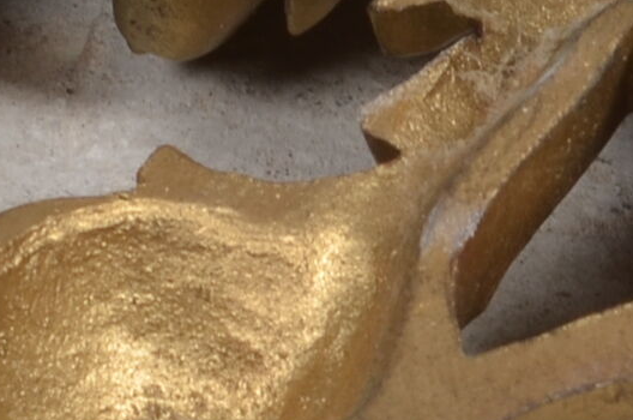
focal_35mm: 525
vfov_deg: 2.6
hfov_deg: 3.9
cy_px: -217
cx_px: -233
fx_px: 9214
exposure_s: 1/125
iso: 100
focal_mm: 50
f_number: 14
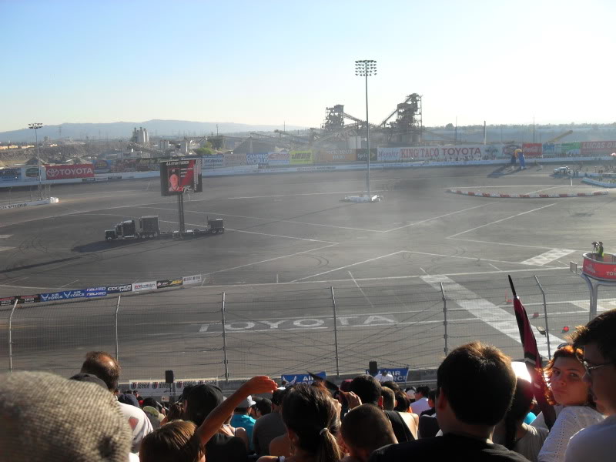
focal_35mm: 35
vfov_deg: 40.7
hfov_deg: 52.6
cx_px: 308
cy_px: 231
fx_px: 623
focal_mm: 6.2
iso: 100
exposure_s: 1/125
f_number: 8.9
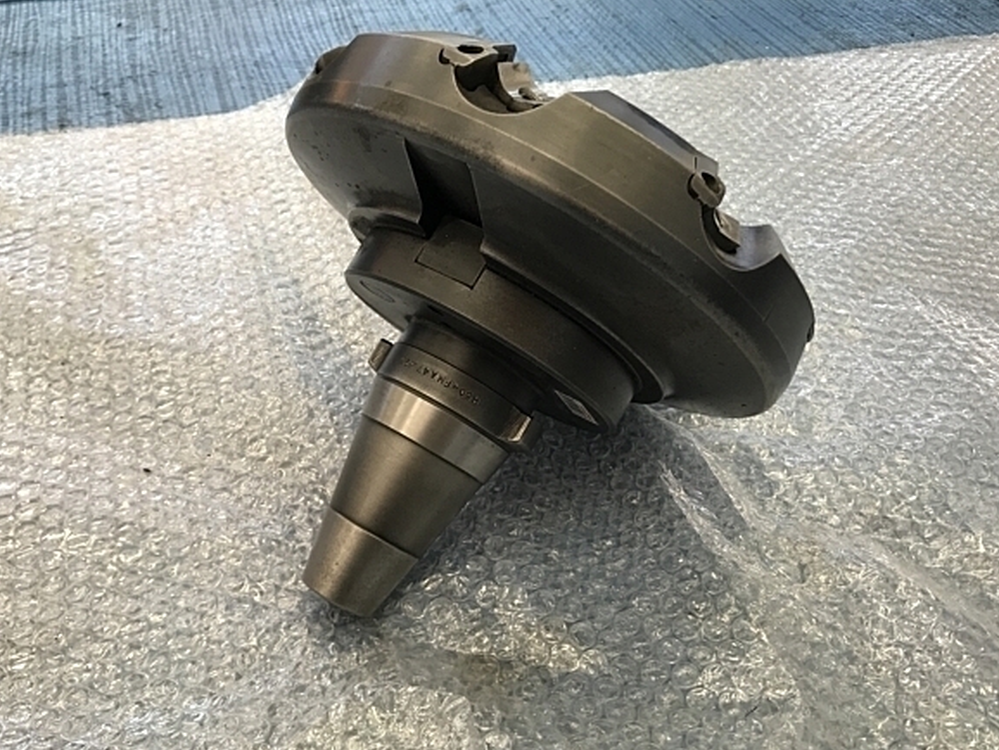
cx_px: 500
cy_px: 377
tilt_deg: -43.6
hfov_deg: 58.3
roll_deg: -5.3
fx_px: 895
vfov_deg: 45.5
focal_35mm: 31
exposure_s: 1/32
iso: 25
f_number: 1.8
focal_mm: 3.99
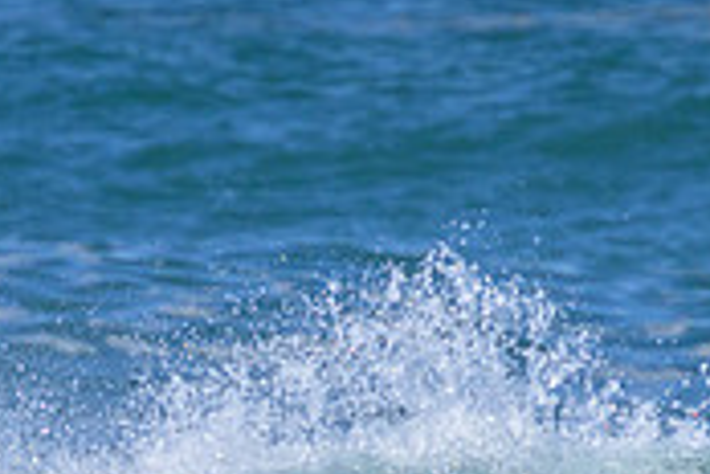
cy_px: 738
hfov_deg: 0.8
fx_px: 52654
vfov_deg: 0.5
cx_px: 212
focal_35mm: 2670
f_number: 11
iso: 1250
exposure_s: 1/2000
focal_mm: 800
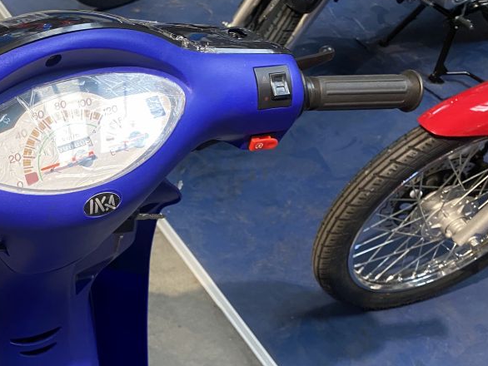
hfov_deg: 38.0
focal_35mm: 47
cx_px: 58
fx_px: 663
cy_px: 205
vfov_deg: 30.9
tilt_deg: -48.5
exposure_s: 1/50
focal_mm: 4.25
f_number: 1.8
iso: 200
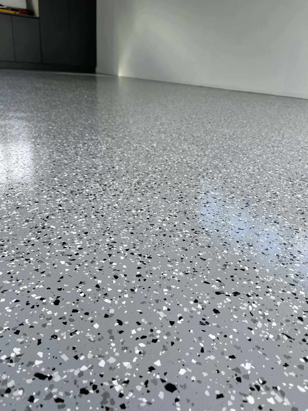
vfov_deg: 67.3
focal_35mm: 26
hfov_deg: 53.1
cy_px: 206
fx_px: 308
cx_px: 154
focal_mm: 5.1
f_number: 1.6
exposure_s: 1/363
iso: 32
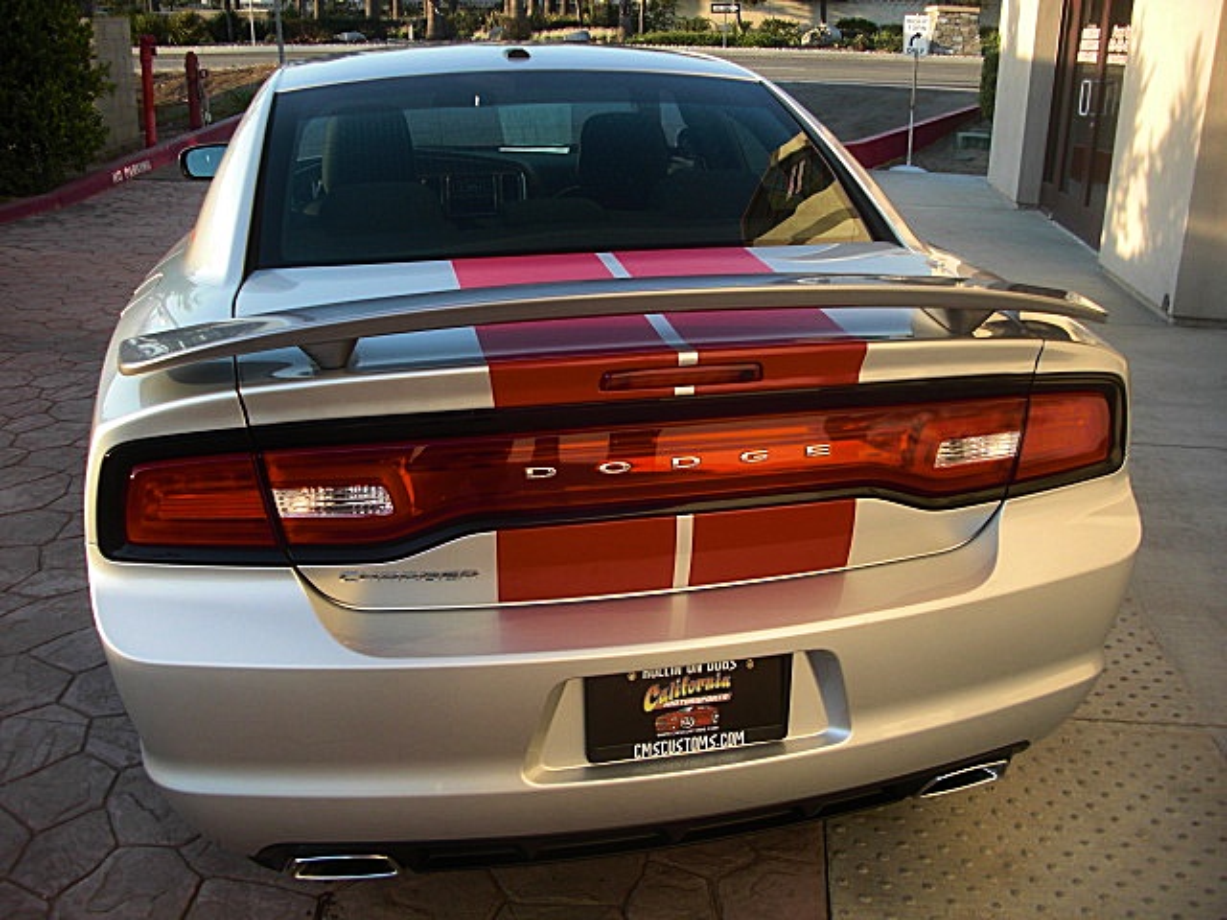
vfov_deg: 39.7
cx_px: 614
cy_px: 460
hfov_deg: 51.4
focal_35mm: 36
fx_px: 1276
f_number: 2.8
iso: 50
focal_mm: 6.3
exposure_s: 1/160
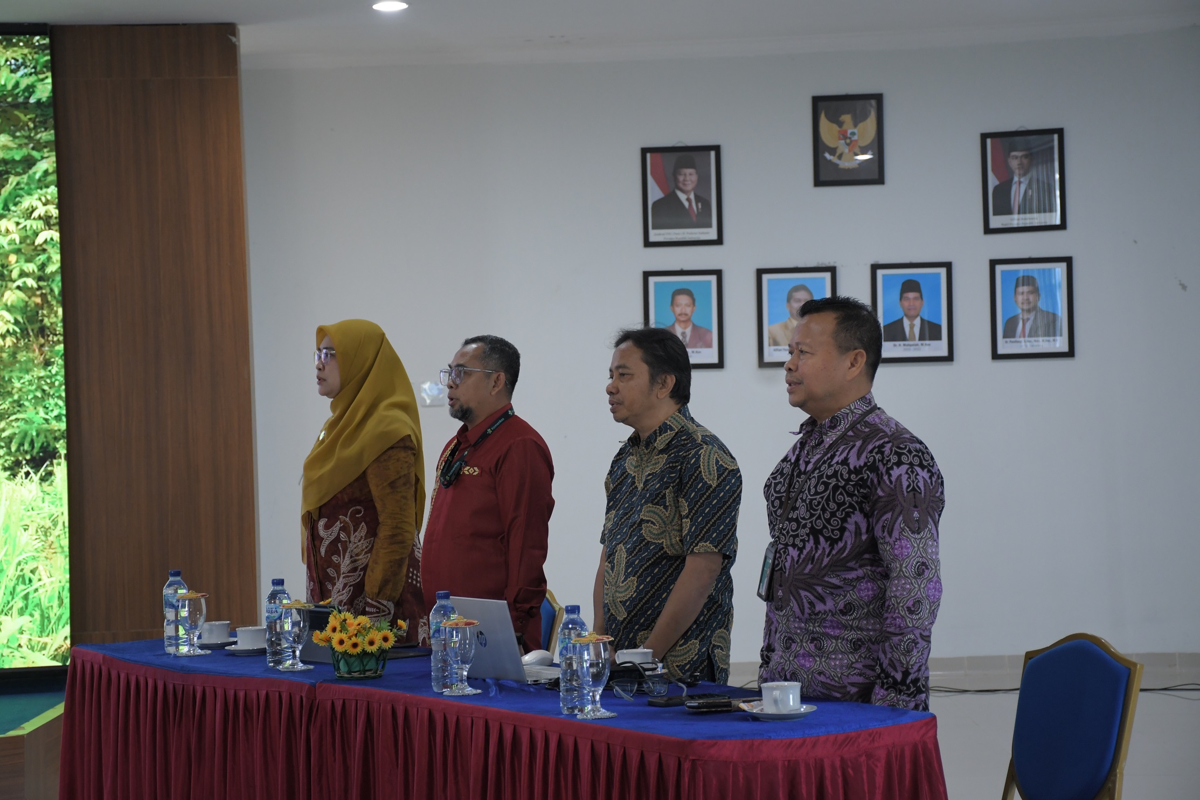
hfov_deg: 26.0
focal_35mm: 78
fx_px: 2599
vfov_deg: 17.5
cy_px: 400
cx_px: 600
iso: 1250
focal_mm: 52
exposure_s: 1/80
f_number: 4.8
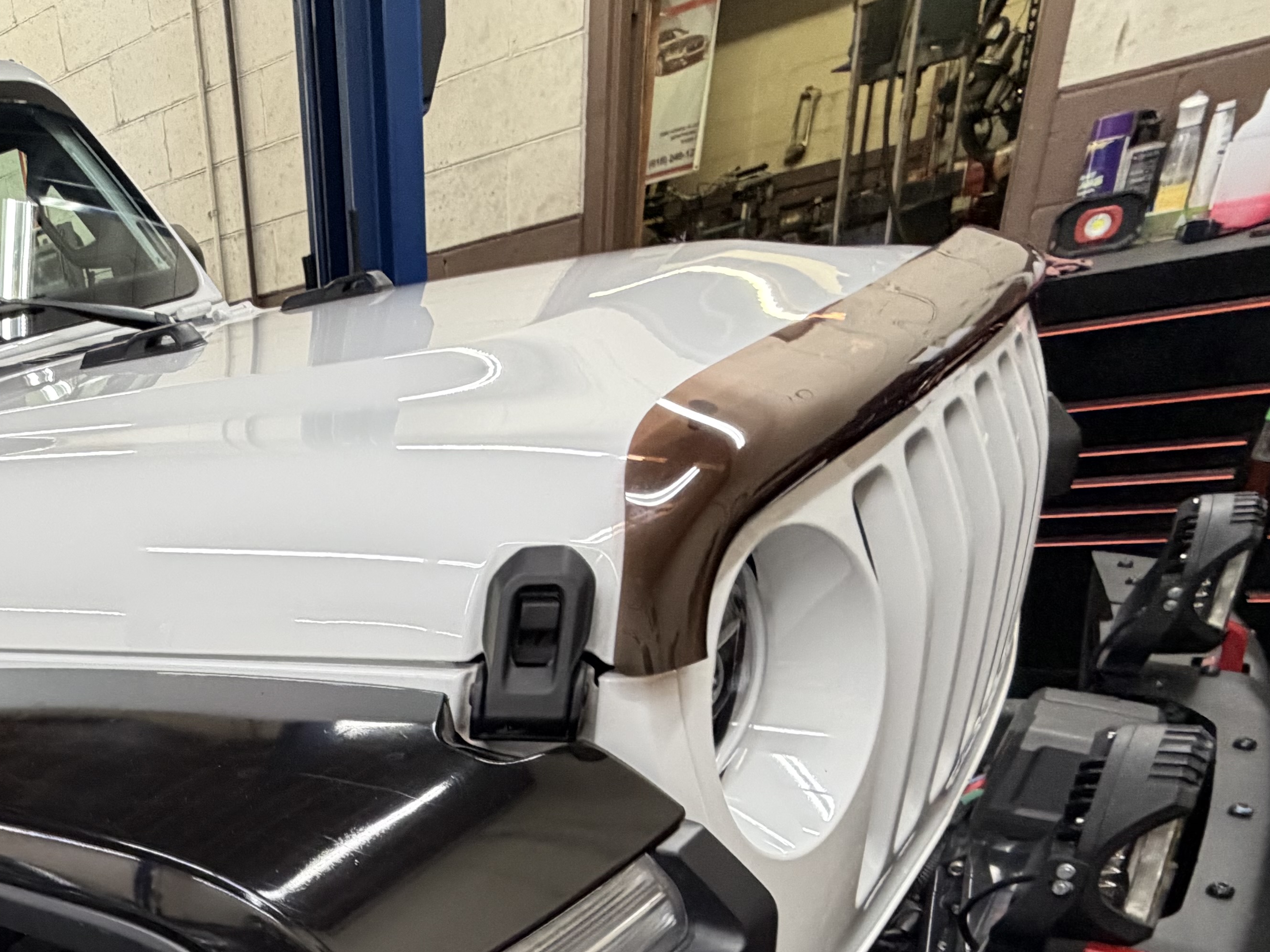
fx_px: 1101
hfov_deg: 51.0
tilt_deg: -29.1
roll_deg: +14.1
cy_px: 997
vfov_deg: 39.8
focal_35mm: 30
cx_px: 66
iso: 320
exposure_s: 1/111
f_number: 2.2
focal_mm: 2.22
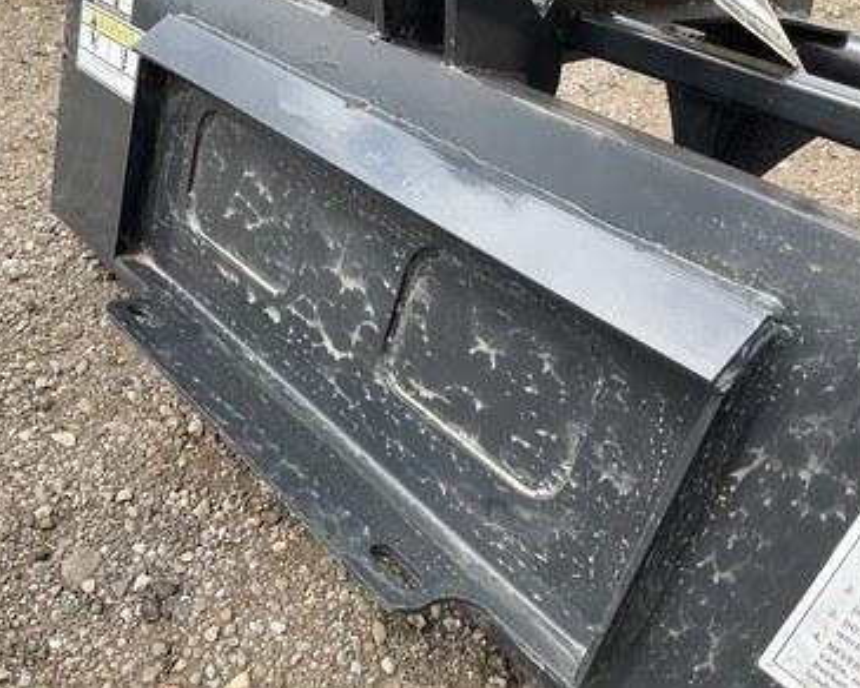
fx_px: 789
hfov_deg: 57.2
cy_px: 339
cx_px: 422
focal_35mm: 31
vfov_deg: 47.1
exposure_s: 1/620
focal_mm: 3
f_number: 1.8
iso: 25
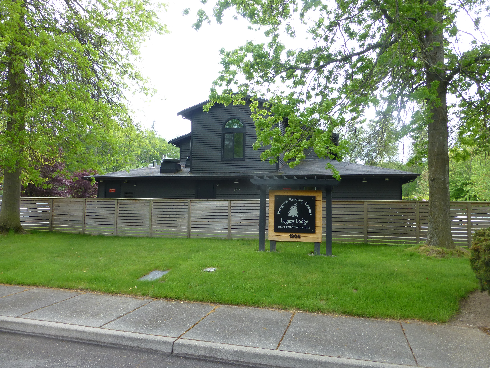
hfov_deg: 71.6
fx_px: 340
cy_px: 184
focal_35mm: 24
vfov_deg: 56.8
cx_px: 245
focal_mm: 4.3
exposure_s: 1/160
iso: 100
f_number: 4
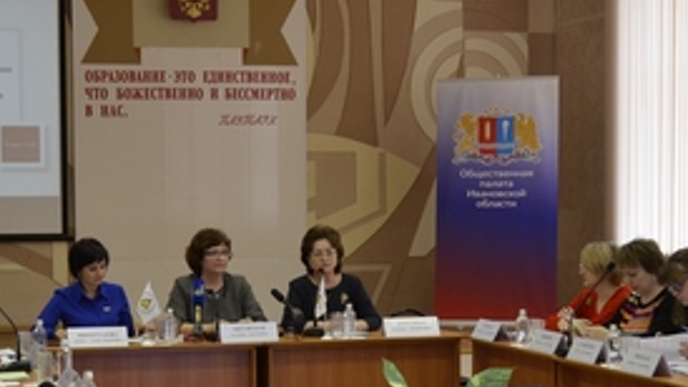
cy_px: 281
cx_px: 296
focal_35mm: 88
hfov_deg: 24.2
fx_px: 1605
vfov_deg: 13.7
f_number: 4.8
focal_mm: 32
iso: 640
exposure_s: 1/50
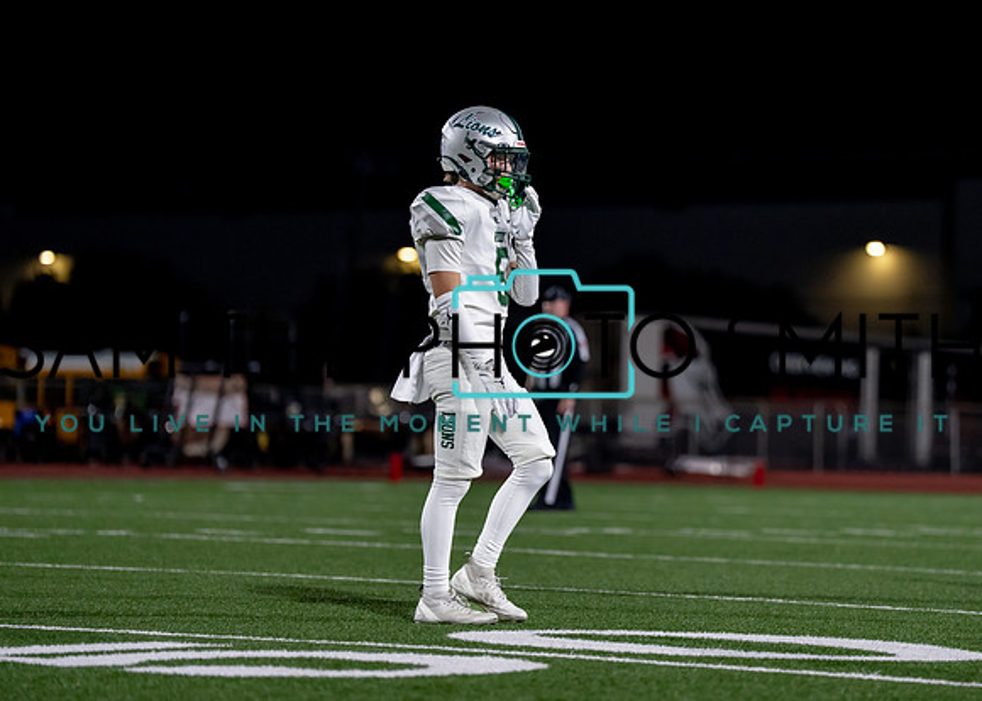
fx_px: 4914
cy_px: 349
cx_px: 569
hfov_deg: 11.4
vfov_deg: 8.2
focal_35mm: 176
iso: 2500
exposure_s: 1/1250
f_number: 2.8
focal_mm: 151
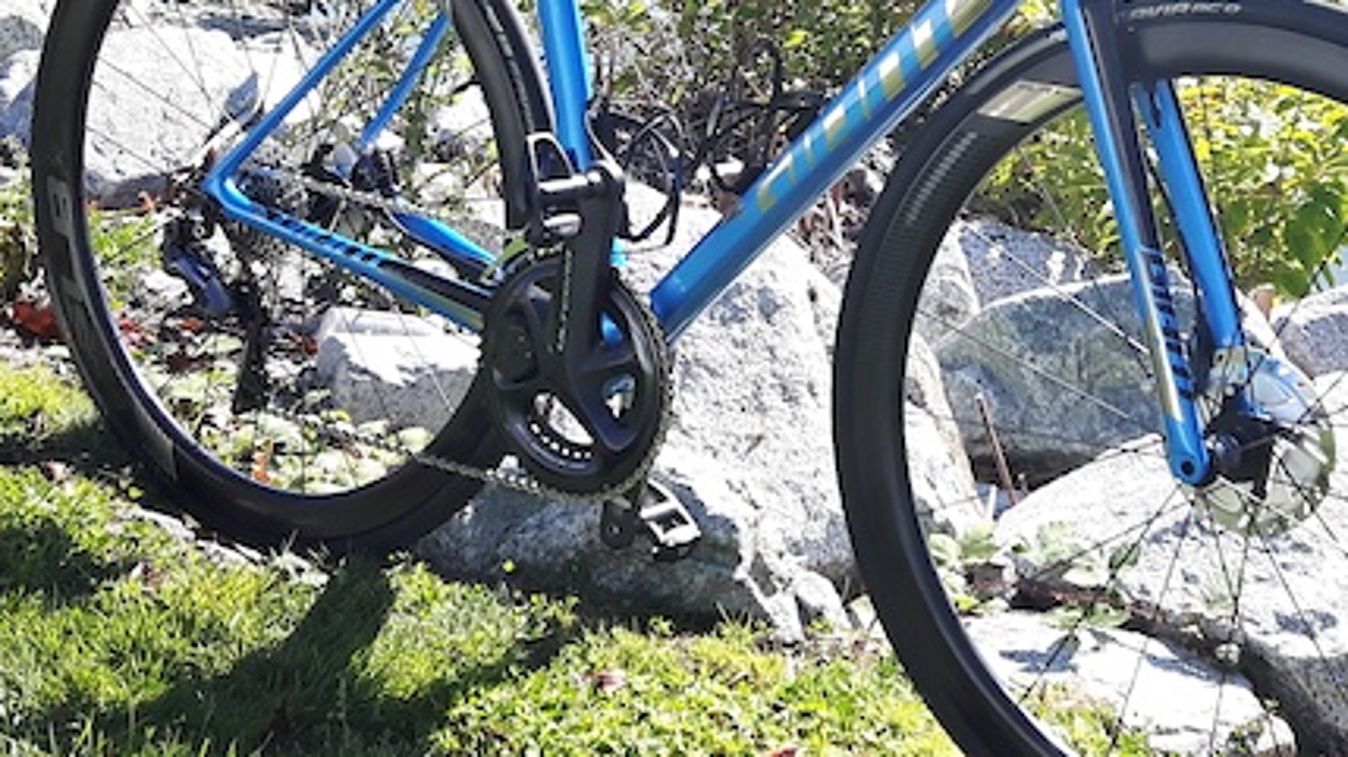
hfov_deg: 33.2
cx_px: 820
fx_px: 2251
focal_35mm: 63
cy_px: 107
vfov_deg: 18.8
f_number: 1.9
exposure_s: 1/418
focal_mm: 3.7
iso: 40
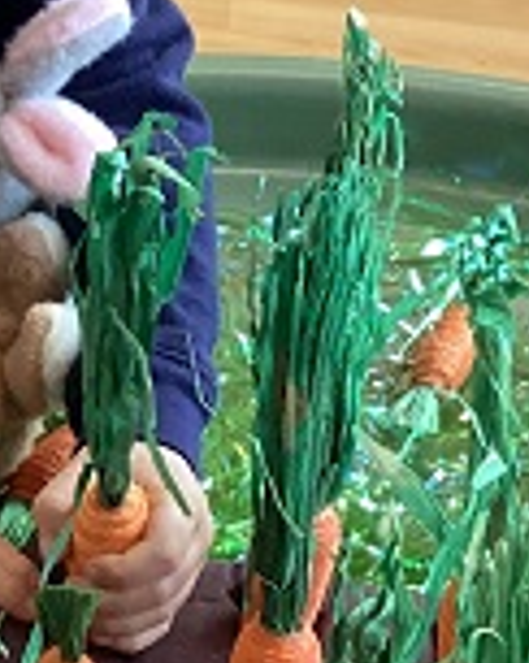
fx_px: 2588
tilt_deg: -37.7
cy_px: 295
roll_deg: -3.3
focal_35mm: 132
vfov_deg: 14.6
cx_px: 100
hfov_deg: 11.6
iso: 320
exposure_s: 1/40
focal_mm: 3.3
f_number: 2.4
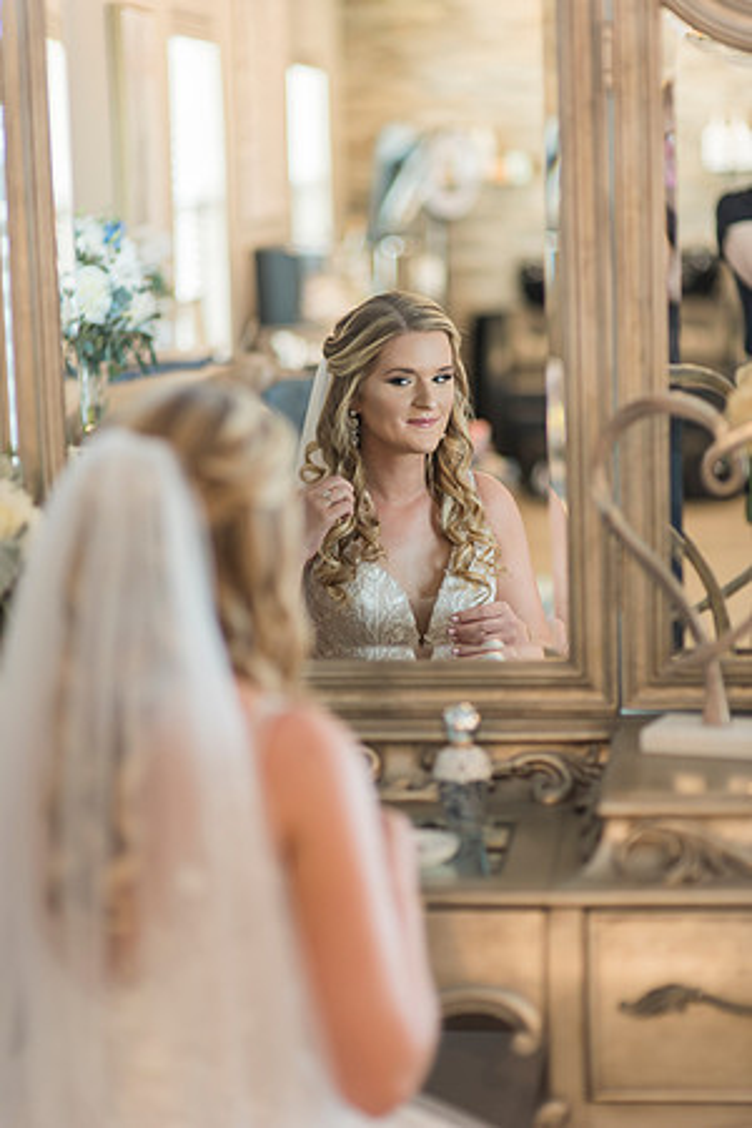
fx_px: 2663
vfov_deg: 23.9
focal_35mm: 85
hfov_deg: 16.1
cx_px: 376
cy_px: 564
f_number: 1.6
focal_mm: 85
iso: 400
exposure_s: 1/125
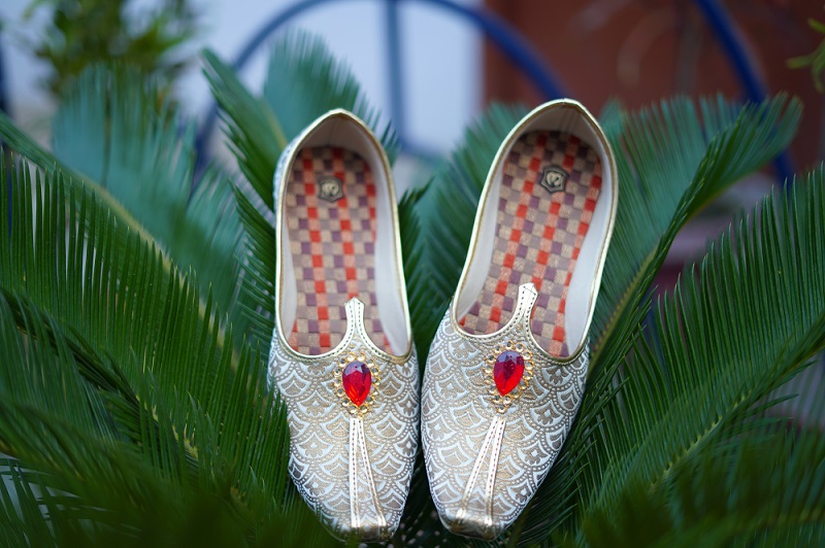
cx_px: 412
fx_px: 1145
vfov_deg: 26.9
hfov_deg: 39.6
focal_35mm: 50
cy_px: 274
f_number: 1.8
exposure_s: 1/400
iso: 200
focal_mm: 50
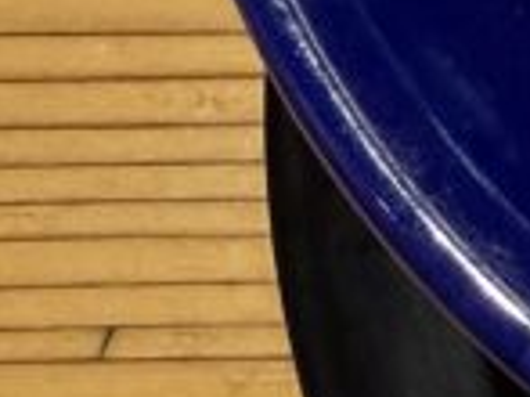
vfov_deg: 8.6
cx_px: 1485
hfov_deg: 9.7
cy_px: -245
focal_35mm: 167
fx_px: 2555
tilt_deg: -59.9
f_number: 2.2
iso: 250
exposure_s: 1/120
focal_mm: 2.22
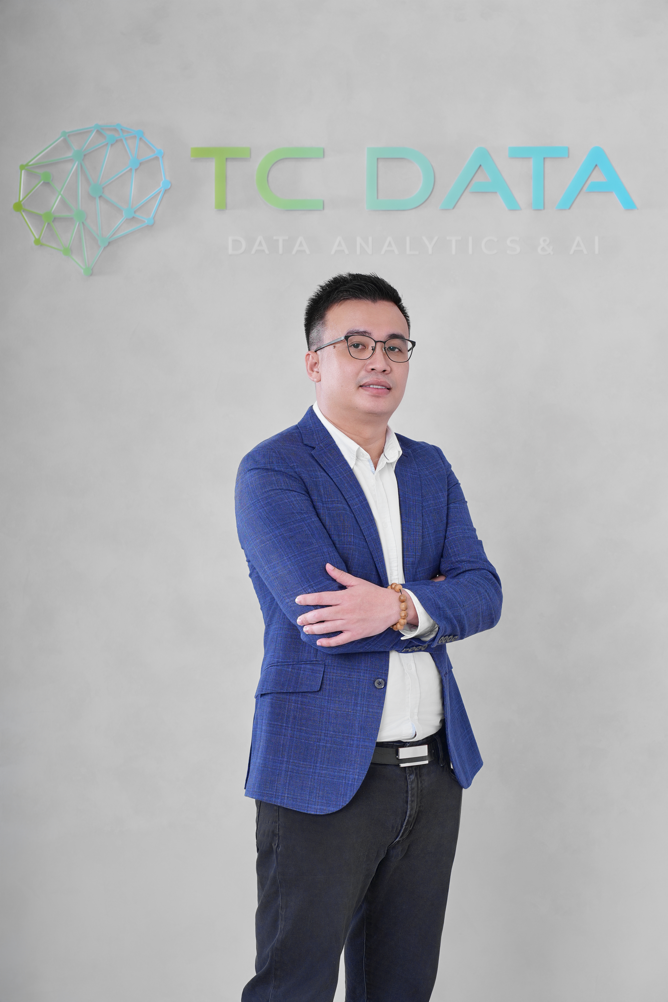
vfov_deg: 30.1
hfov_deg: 20.3
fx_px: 1865
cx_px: 334
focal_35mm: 67
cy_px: 501
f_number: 5
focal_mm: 67
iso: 320
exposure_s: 1/160
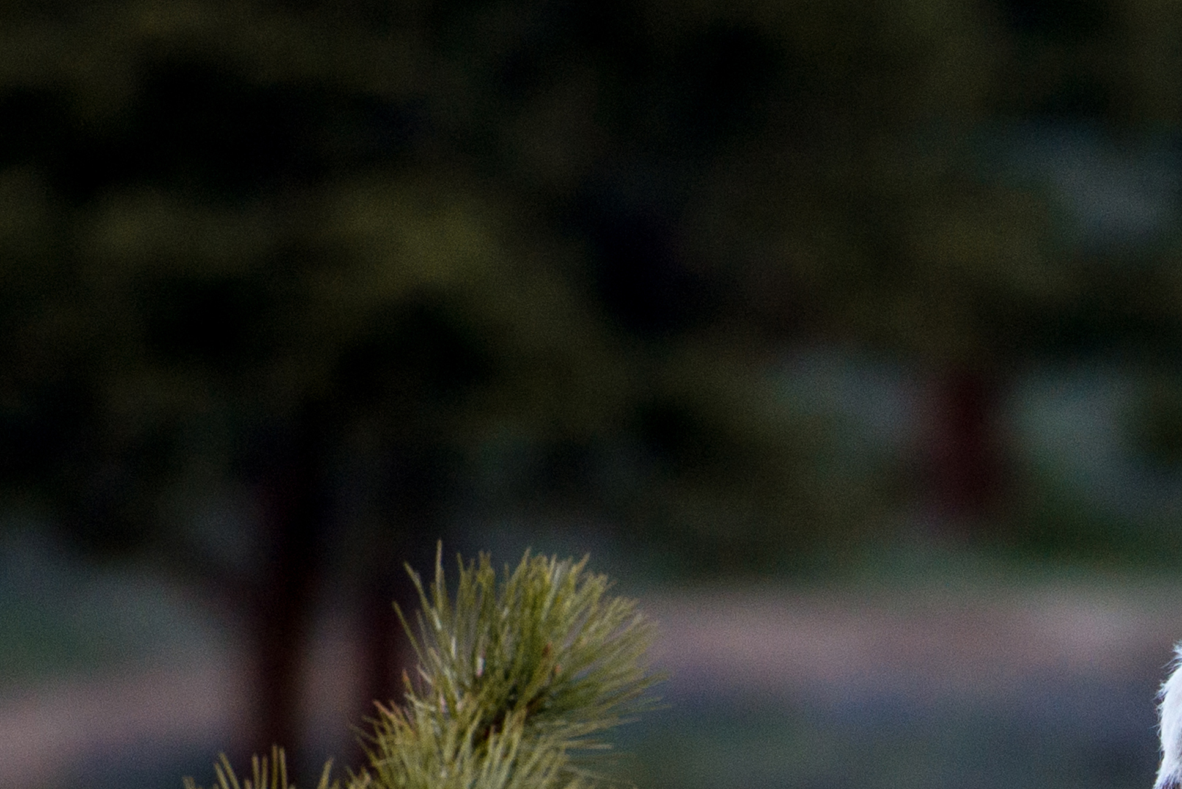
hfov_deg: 2.7
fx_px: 24994
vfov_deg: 1.8
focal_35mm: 761
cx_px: 1578
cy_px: 1029
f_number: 2.8
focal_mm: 200
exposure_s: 1/640
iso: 400
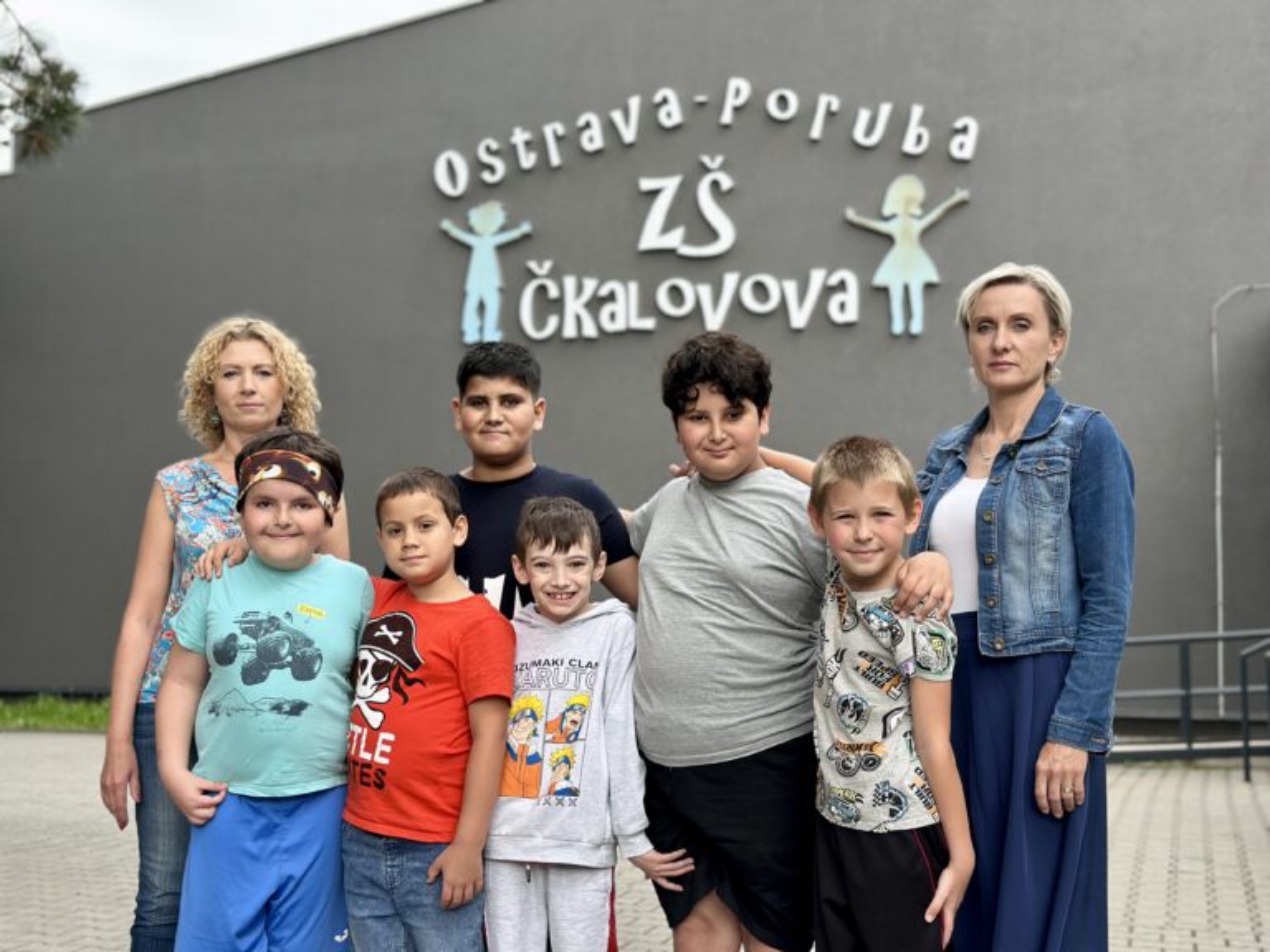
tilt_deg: +5.3
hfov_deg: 39.7
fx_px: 1761
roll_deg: -1.4
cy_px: 476
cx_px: 635
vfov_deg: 30.3
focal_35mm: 48
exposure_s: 1/911
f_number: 1.78
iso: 80
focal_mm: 6.86
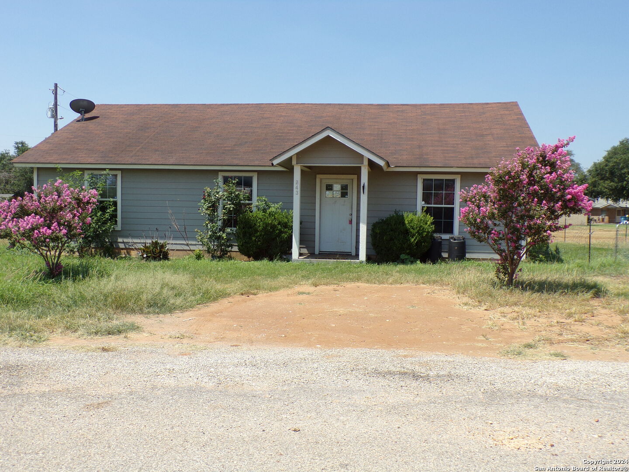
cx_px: 314
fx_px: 581
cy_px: 236
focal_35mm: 32
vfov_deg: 44.2
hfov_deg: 56.8
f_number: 4.6
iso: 80
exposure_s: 1/640
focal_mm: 5.8
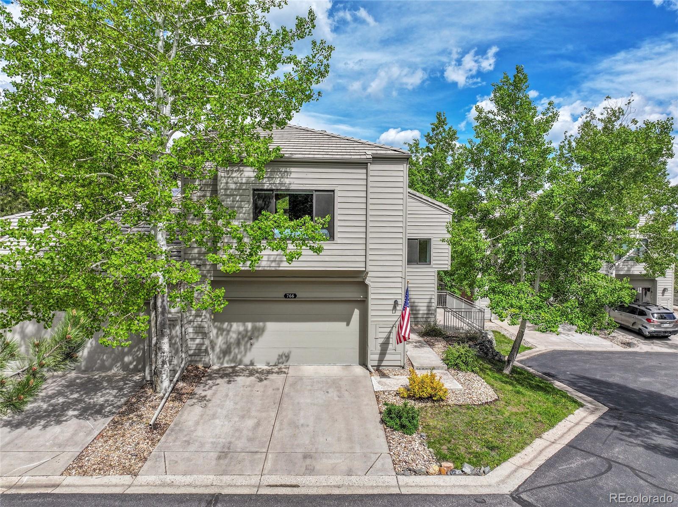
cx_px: 339
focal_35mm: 24
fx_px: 470
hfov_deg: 71.6
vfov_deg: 56.8
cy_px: 254
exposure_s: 1/1600
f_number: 2.8
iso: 100
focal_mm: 12.29
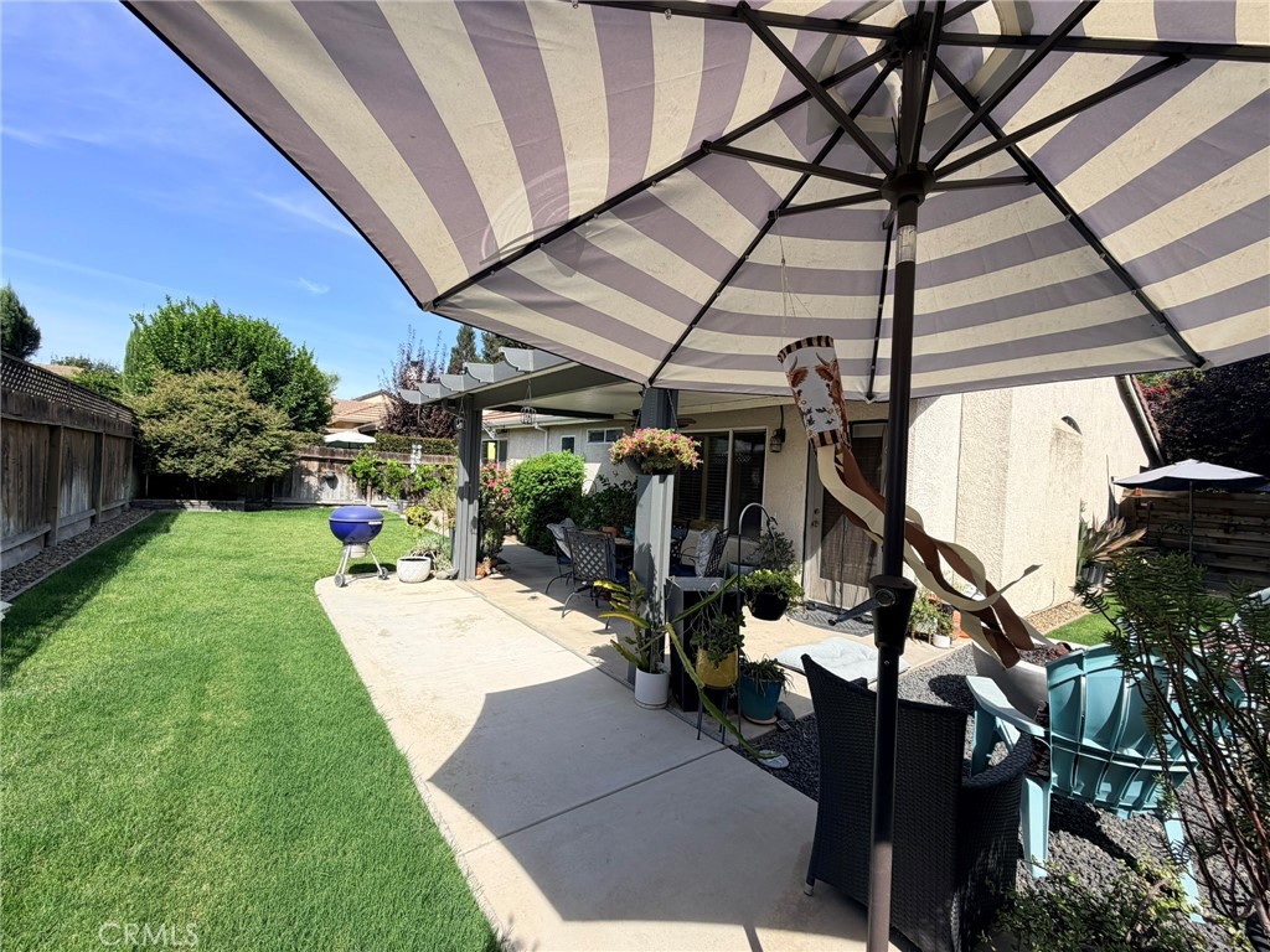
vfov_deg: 85.7
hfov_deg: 102.1
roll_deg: -2.1
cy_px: 476
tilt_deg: -1.6
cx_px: 635
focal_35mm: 14
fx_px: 514
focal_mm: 2.22
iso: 32
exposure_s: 1/770
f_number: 2.2
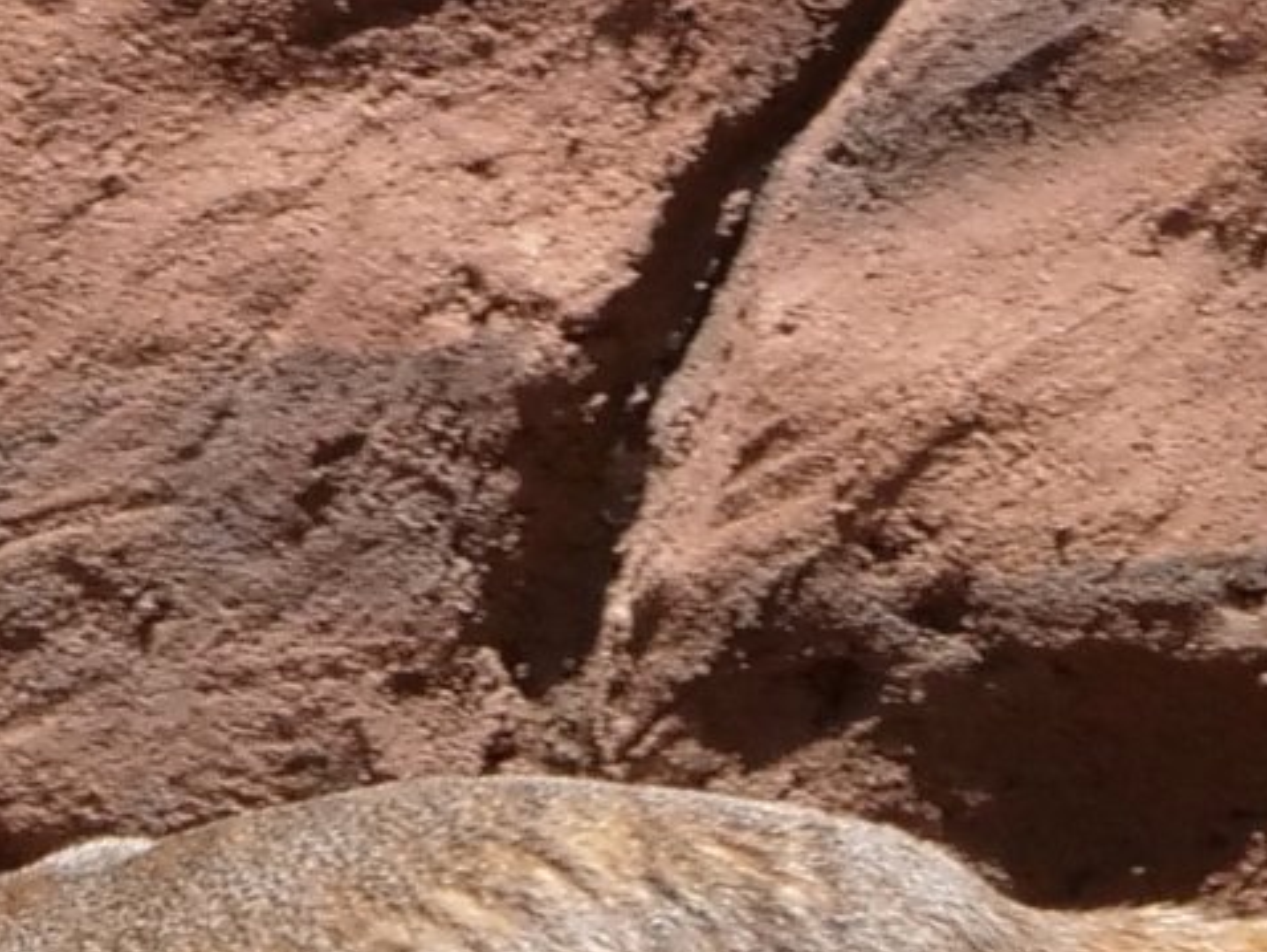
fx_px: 11023
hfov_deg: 6.6
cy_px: 1078
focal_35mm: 301
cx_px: 355
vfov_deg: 4.9
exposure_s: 1/250
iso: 400
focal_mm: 45
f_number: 11
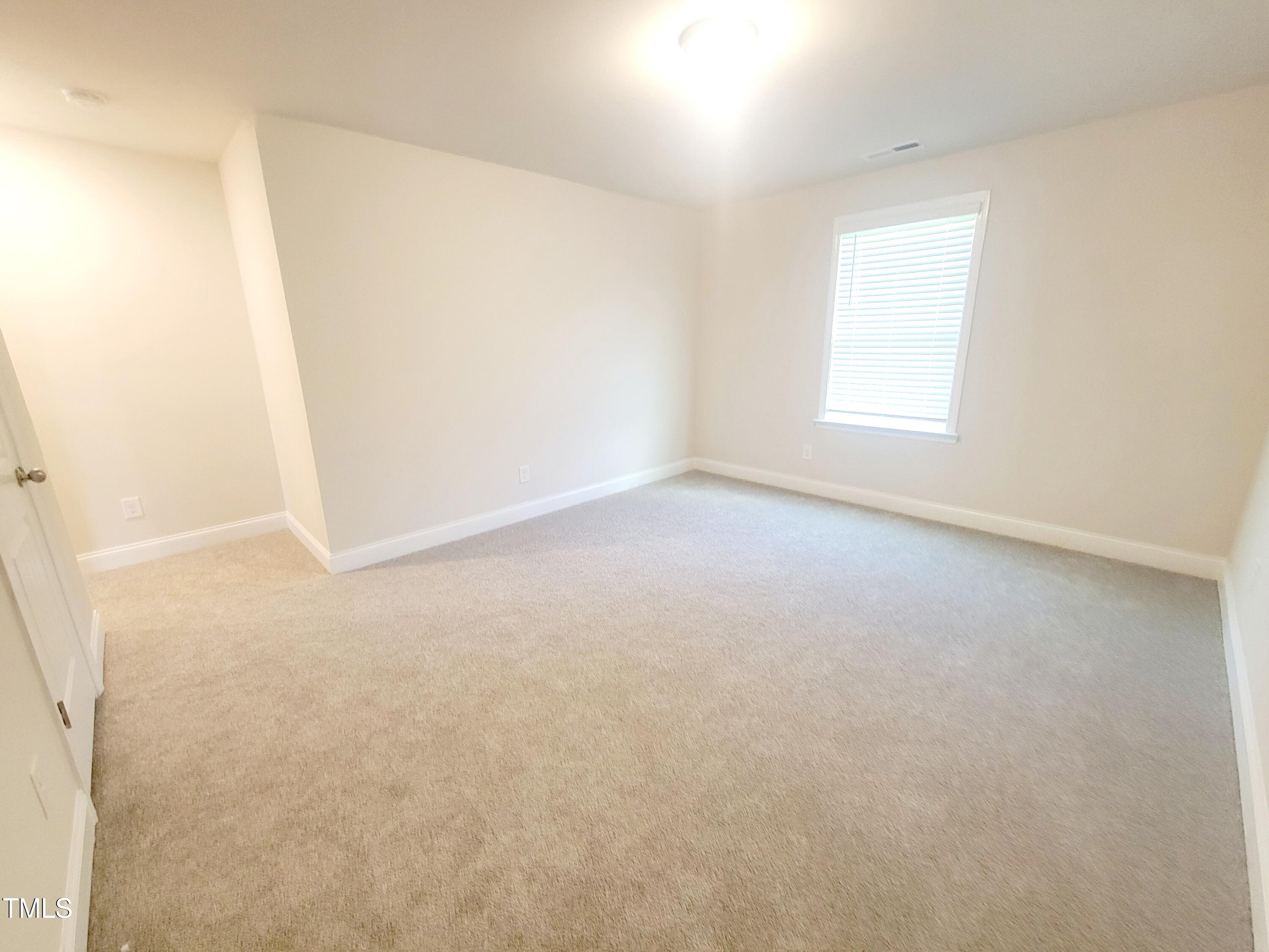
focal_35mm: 13
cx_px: 634
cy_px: 476
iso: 320
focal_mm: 2.2
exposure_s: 1/40
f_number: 2.2
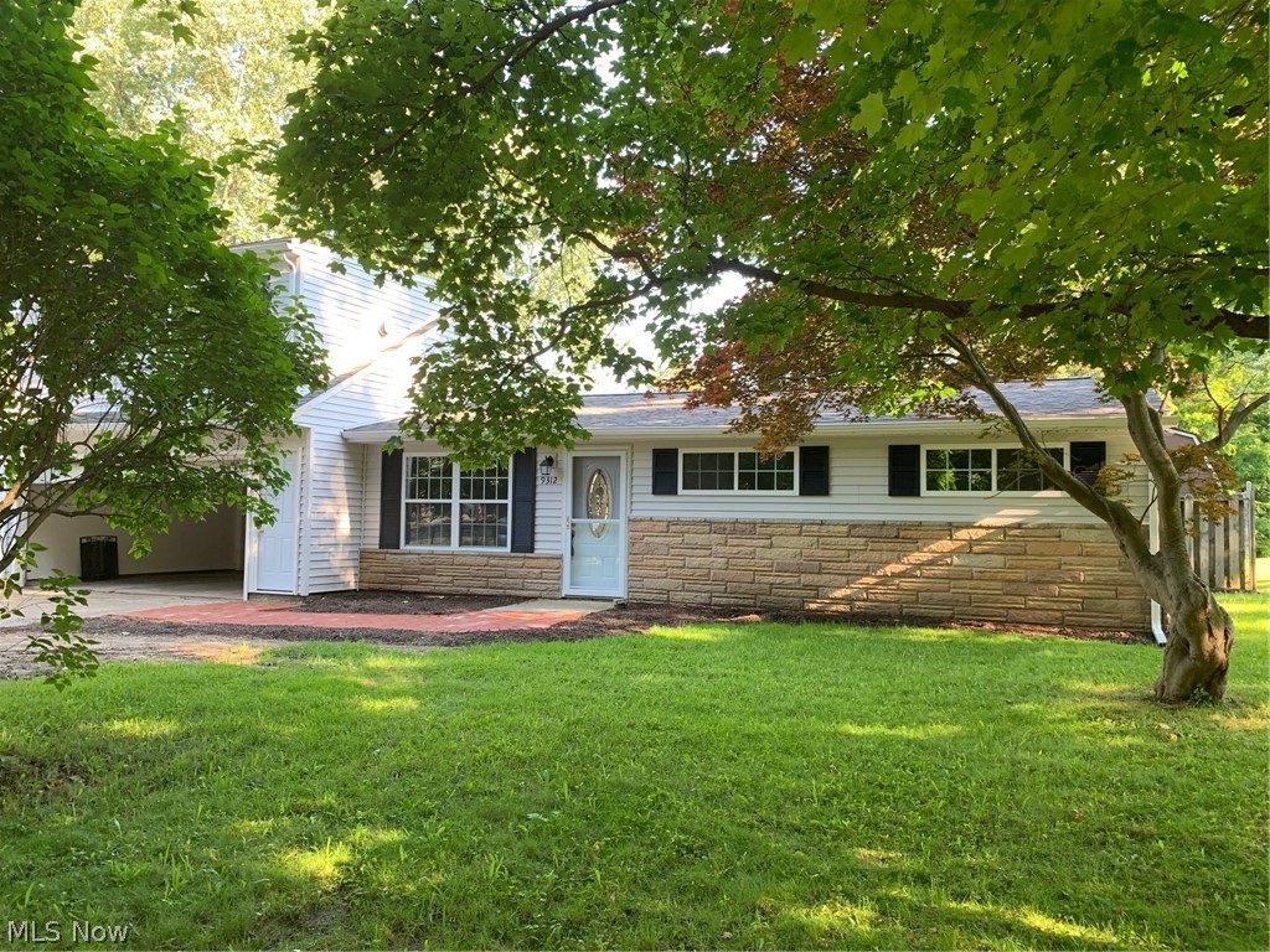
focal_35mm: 26
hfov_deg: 67.3
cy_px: 476
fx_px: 954
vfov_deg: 53.1
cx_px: 635
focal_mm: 4.25
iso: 64
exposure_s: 1/121
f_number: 1.8
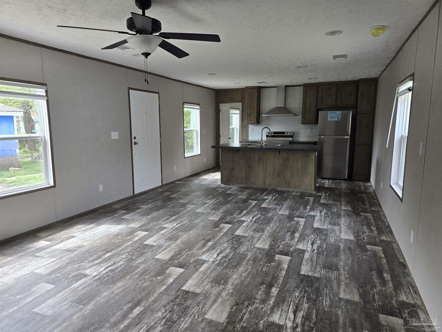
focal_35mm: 23
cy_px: 166
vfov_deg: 58.9
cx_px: 221
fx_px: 294
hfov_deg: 73.9
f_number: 1.8
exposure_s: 1/180
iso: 64
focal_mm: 5.4
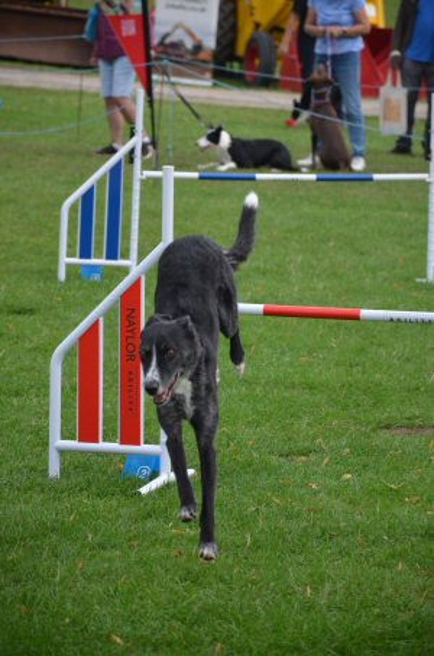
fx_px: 3815
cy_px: 328
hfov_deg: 6.5
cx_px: 217
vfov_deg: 9.8
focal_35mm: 210
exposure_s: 1/800
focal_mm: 140
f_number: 5.6
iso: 800
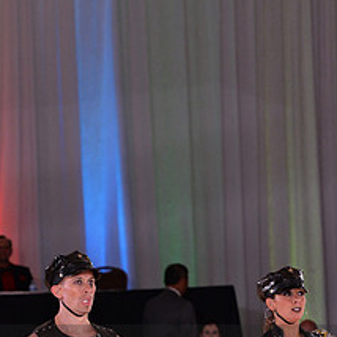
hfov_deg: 5.2
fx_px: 3679
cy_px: 378
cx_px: 154
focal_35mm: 334
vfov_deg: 5.2
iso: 2000
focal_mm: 145
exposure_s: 1/250
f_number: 5
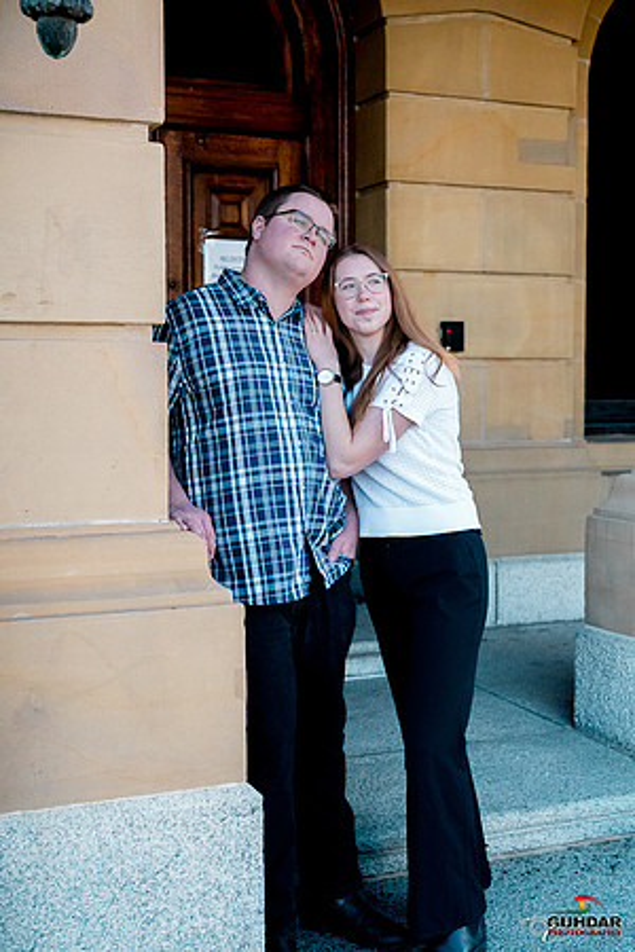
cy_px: 476
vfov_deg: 39.6
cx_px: 318
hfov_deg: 27.0
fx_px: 1323
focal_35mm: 50
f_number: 3.5
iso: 6400
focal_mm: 50
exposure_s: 1/8000
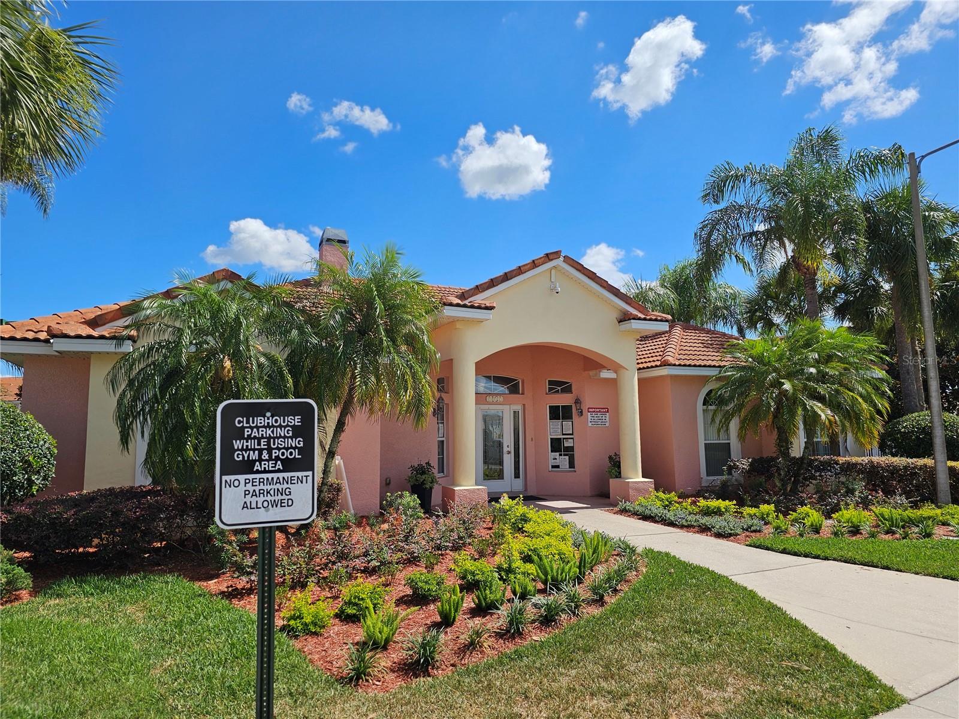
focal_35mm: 23
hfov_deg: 73.9
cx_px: 480
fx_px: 637
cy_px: 360
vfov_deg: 58.9
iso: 10
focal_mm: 6.3
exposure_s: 1/919
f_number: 1.7
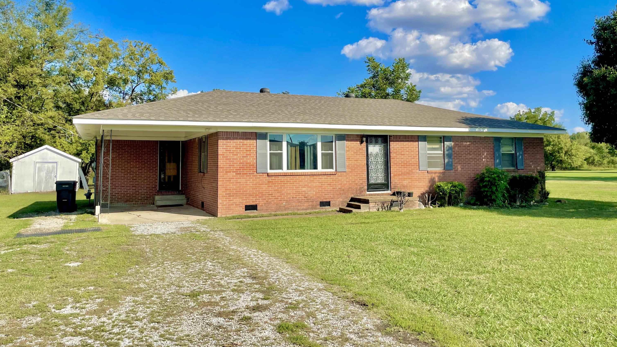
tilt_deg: +2.8
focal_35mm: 29
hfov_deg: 66.1
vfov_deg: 40.0
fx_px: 474
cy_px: 140
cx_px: 308
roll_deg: +1.1
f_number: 1.6
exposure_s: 1/4292
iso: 32
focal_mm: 4.2
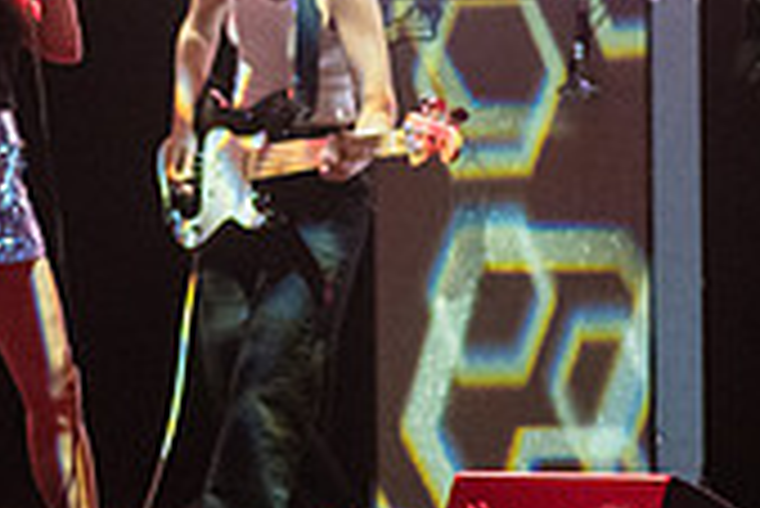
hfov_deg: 3.0
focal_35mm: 685
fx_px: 14473
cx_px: -112
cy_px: 2
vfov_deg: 2.0
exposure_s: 1/320
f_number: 3.5
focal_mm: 200
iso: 6400
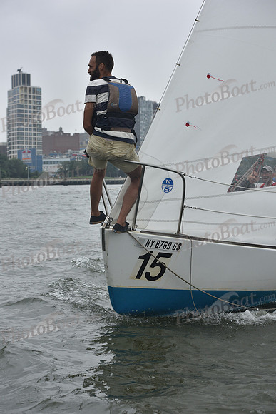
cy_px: 207
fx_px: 862
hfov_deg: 18.2
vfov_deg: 27.0
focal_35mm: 75
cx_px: 138
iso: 400
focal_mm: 75
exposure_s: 1/800
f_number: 7.1
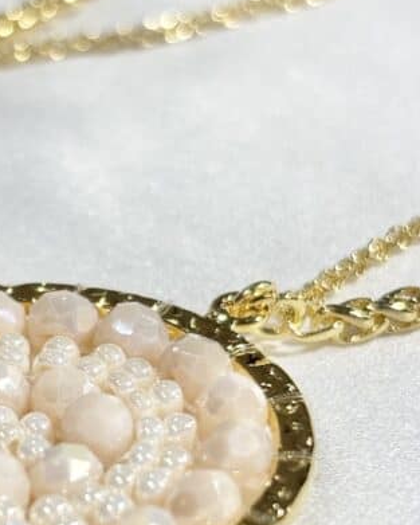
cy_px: 430
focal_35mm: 133
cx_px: -51
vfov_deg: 14.4
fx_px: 2066
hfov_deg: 11.4
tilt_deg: -34.7
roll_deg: +7.0
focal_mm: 5.96
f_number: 1.6
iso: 32
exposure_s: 1/317
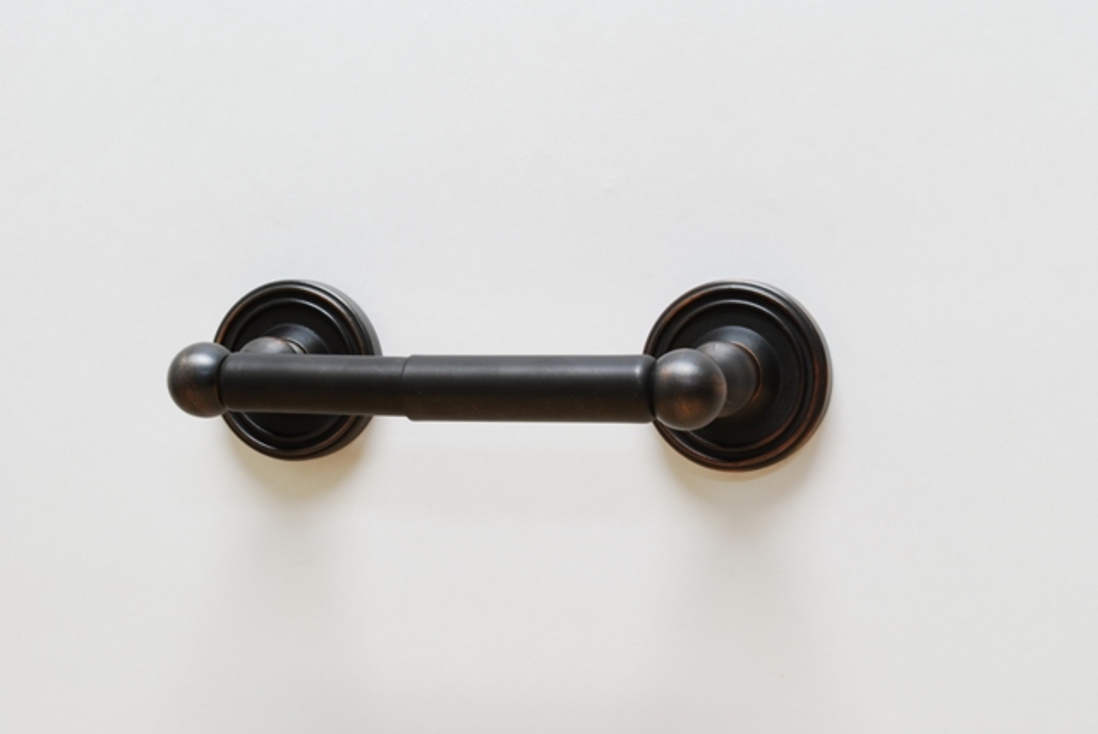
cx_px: 549
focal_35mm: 82
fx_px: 2518
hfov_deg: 24.6
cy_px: 367
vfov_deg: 16.6
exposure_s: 2
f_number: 18
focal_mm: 55
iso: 100
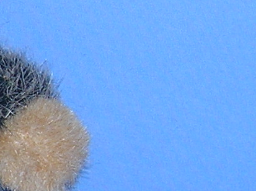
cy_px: 152
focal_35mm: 277
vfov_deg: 5.4
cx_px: -196
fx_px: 2047
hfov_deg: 7.0
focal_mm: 8.4
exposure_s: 1/60.1
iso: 50
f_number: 3.3
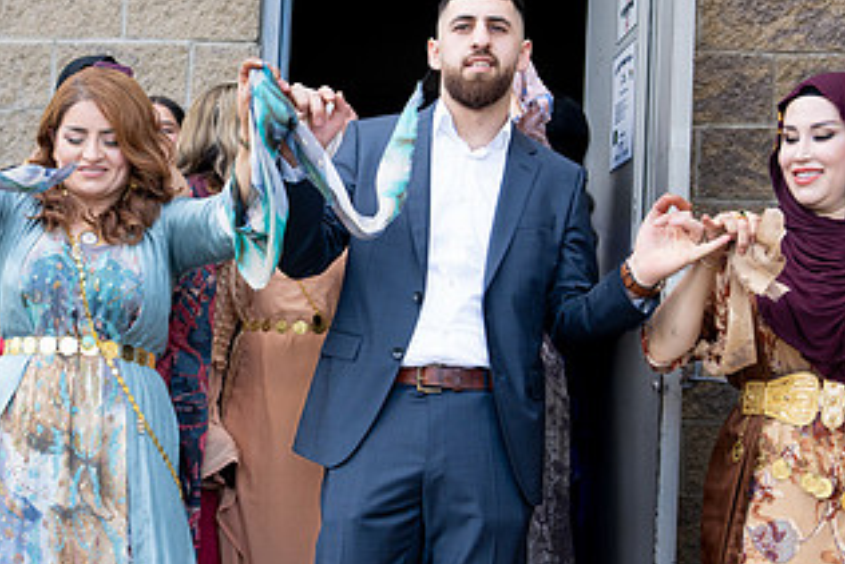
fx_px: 1526
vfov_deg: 20.9
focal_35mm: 65
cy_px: 353
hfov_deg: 30.7
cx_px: 282
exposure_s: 1/1000
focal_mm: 31
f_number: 2.8
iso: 800
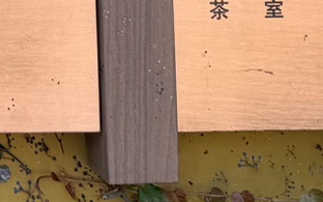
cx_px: -299
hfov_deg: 11.7
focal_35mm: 163
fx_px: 1435
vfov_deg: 7.3
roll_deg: +1.0
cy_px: -370
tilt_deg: +5.0
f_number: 1.78
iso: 80
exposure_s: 1/708
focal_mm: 6.76
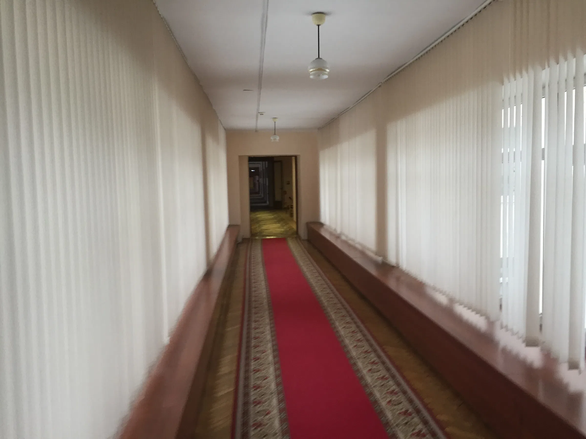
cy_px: 220
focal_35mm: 29
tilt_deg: -9.5
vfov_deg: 48.2
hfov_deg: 61.7
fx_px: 491
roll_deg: -0.4
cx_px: 293
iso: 125
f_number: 2.2
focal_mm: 4.15
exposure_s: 1/33
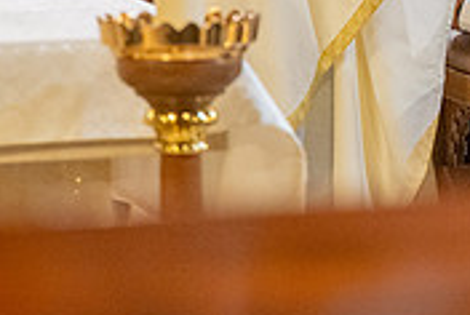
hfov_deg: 6.6
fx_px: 4041
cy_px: -153
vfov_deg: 4.4
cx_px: 494
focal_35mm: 309
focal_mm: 94
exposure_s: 1/200
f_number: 2.8
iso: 2000
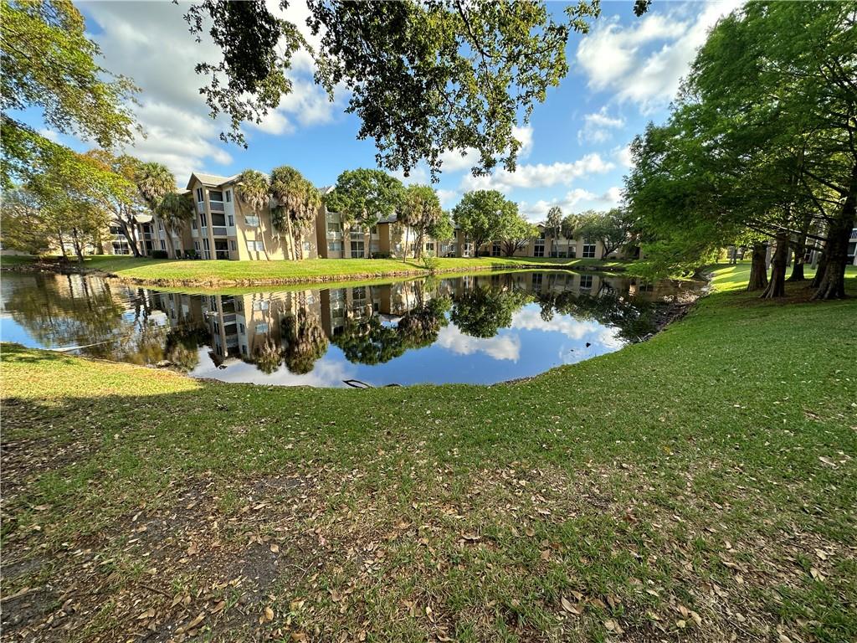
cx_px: 428
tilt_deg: -12.5
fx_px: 347
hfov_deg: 102.1
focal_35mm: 14
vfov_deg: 85.7
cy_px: 322
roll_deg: -0.1
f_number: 2.2
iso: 40
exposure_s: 1/473
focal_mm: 2.22
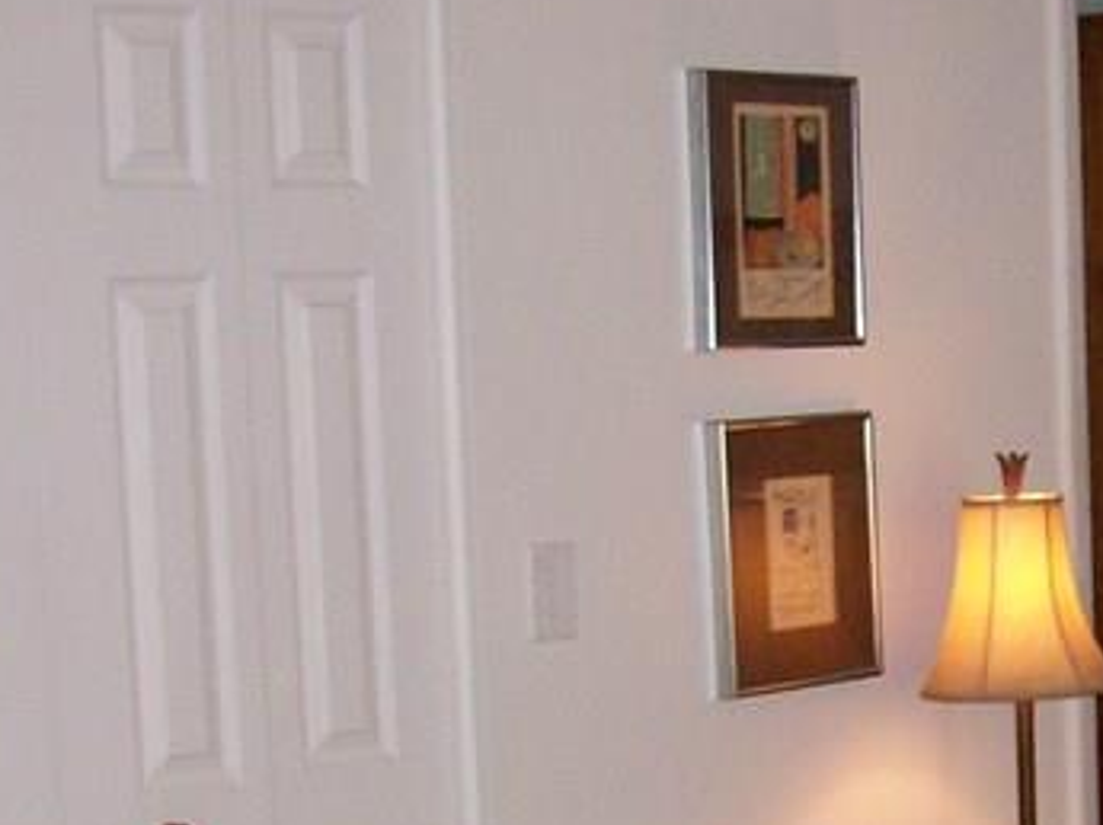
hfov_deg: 18.2
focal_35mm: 107
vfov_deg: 13.7
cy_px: 767
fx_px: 3406
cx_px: 937
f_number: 2.7
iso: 140
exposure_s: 1/64
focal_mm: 6
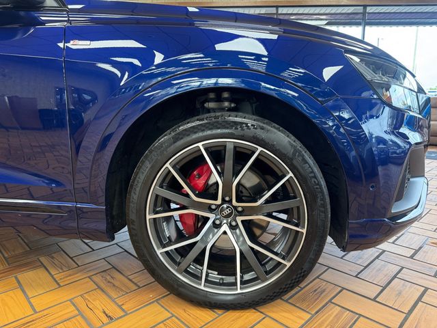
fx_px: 303
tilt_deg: -10.4
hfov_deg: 71.6
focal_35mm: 24
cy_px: 164
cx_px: 218
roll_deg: -0.2
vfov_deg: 56.8
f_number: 1.78
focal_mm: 6.76
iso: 200
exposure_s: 1/60
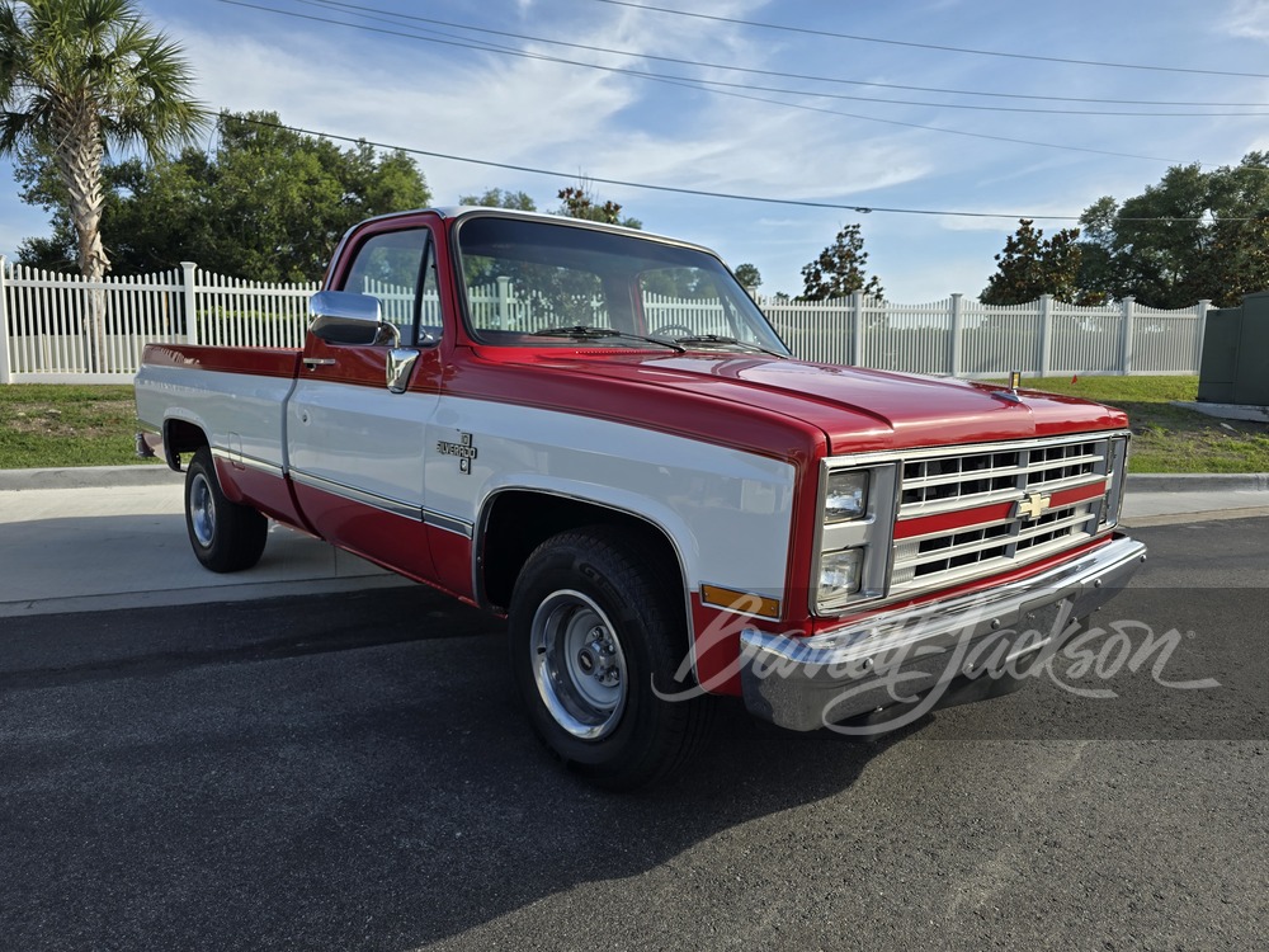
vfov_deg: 58.9
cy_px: 476
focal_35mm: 23
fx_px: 843
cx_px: 634
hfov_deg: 73.9
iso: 12
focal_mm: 6.3
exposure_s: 1/541
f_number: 1.7
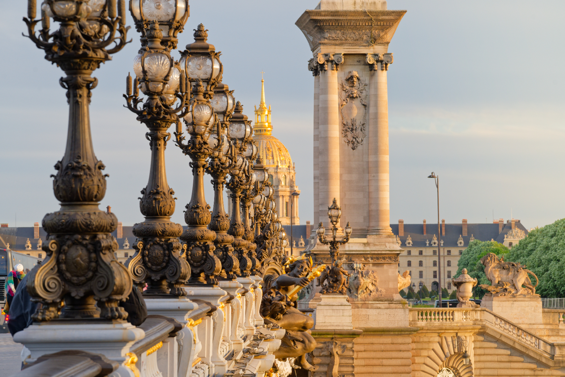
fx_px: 2178
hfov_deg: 14.8
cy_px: 188
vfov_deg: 9.9
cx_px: 282
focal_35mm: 139
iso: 100
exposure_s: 1/50
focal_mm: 138.8
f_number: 9
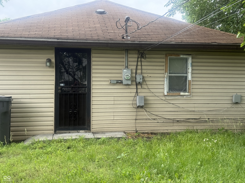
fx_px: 340
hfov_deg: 39.7
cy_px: 92
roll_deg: -0.3
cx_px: 122
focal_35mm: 48
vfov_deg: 30.3
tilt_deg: +1.3
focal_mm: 6.76
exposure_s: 1/422
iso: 64
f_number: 1.78
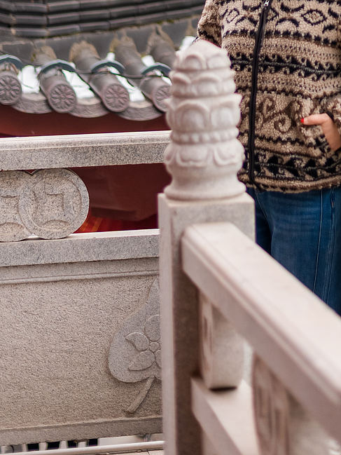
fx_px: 1864
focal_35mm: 142
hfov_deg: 10.3
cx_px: 381
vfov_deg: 13.2
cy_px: -207
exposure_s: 1/2500
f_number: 1.8
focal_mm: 50
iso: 160
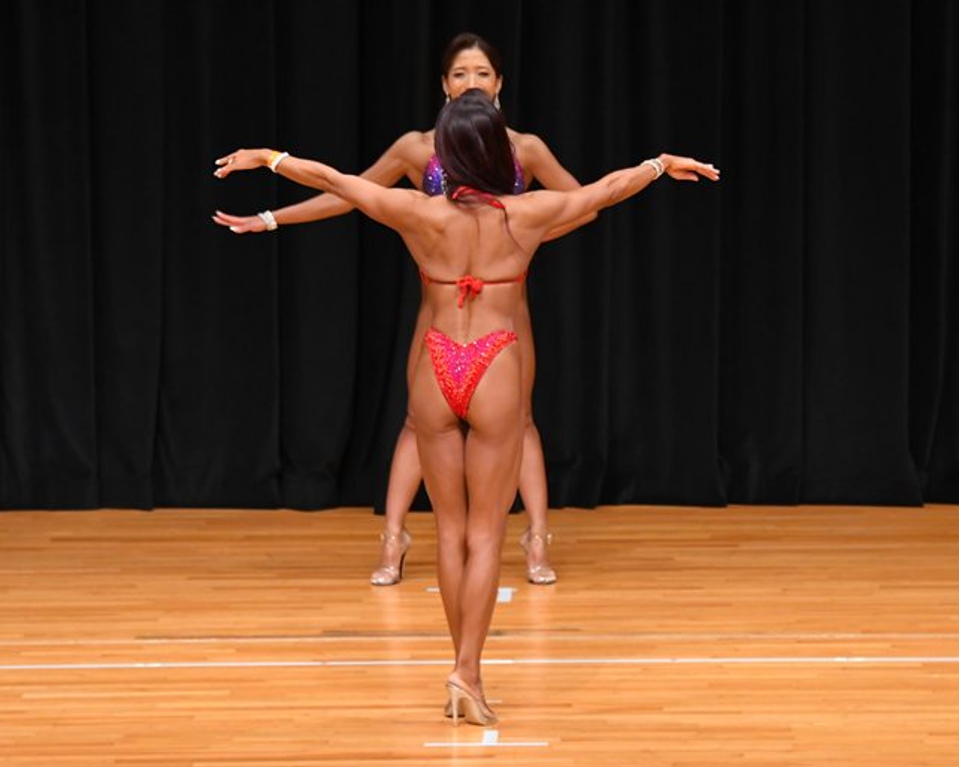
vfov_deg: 5.4
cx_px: 567
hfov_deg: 6.7
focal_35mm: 289
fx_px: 8199
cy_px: 384
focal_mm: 170
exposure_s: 1/400
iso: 4000
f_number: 5.6
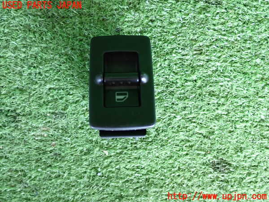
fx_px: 319
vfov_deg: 35.1
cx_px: 134
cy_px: 101
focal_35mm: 41
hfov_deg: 45.8
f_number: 2.8
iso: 500
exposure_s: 1/40
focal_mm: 7.31
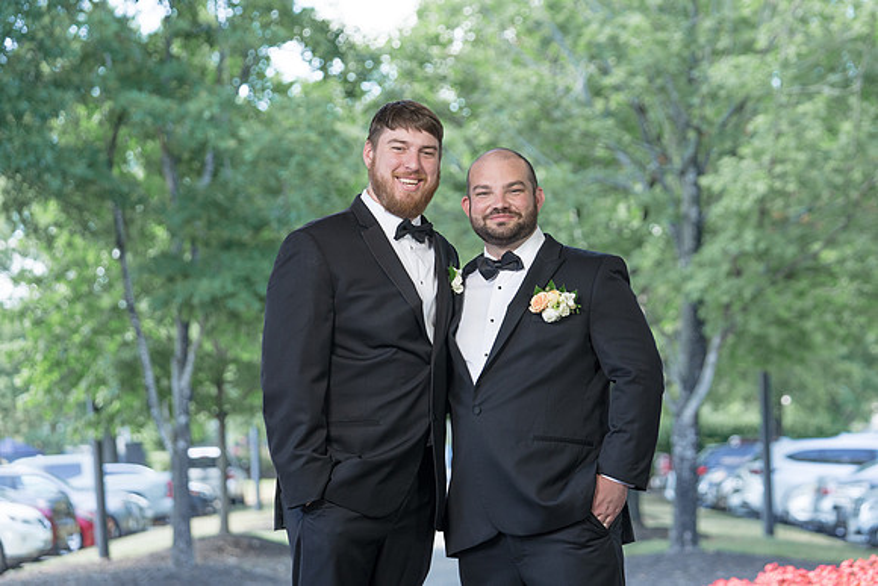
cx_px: 453
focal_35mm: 105
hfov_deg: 19.5
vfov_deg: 13.1
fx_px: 2552
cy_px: 283
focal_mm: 101
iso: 250
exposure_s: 1/250
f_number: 4
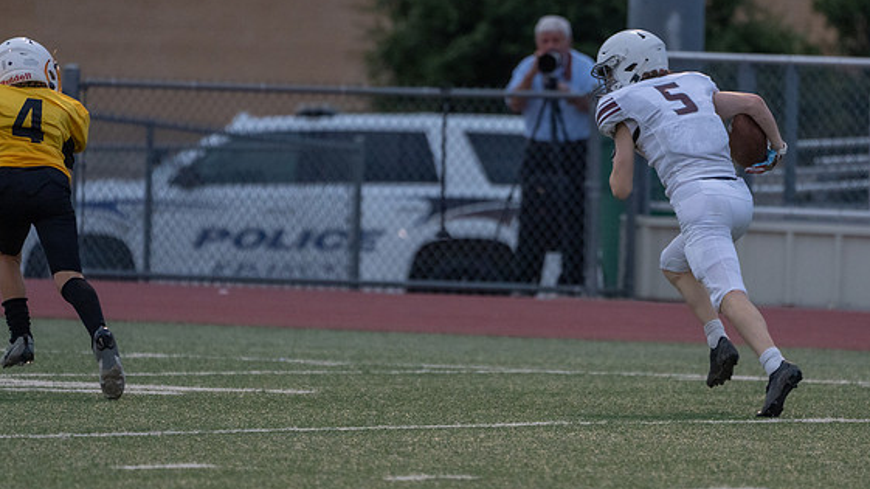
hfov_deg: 3.8
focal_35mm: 572
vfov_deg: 2.1
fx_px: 13190
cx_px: 562
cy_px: 257
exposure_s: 1/1000
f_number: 5.6
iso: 3200
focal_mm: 400
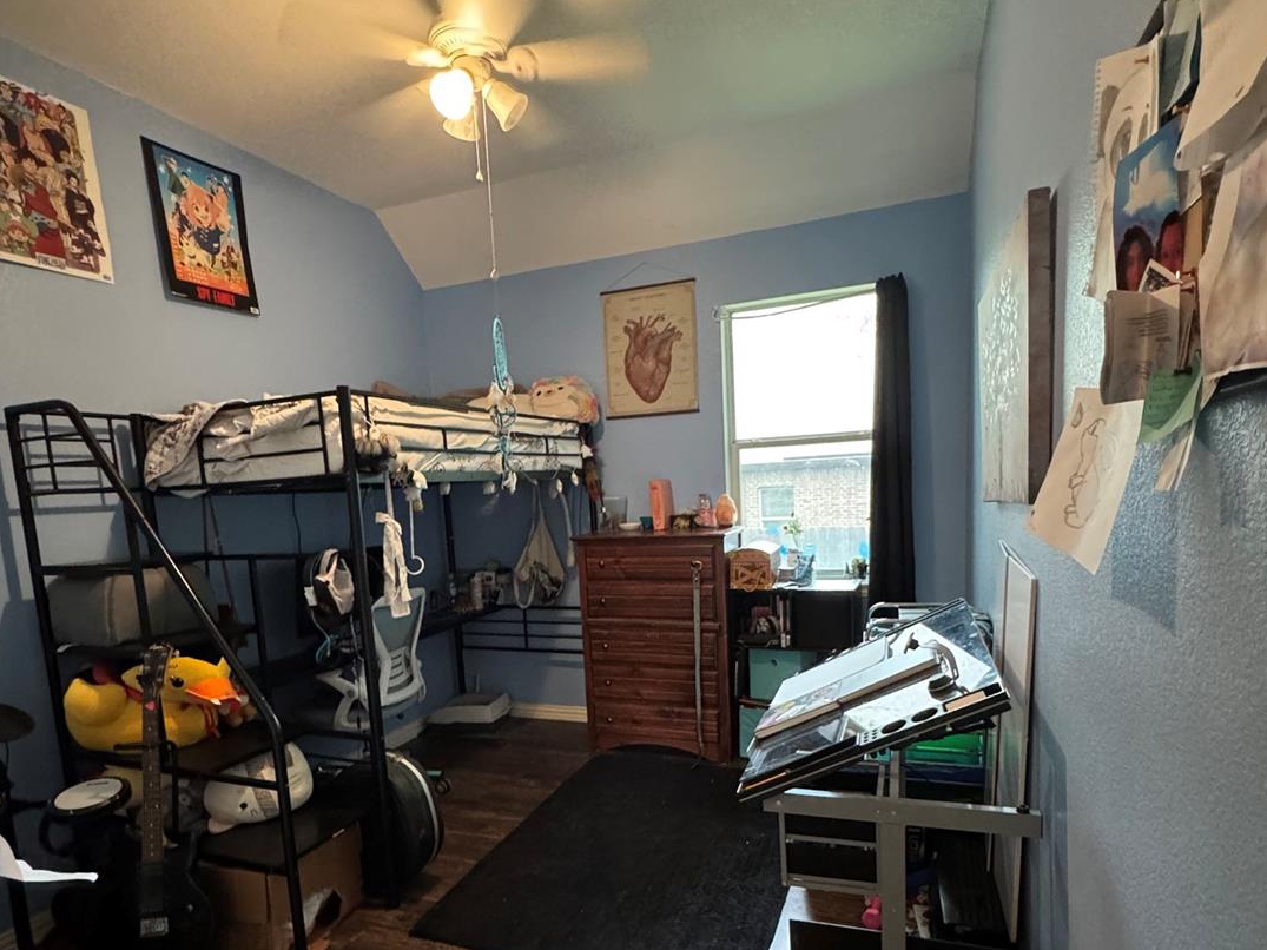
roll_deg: +2.7
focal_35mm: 20
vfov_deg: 65.2
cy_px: 582
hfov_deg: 81.7
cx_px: 615
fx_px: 732
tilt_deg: -8.7
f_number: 2.2
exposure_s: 1/40
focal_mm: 2.22
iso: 1250
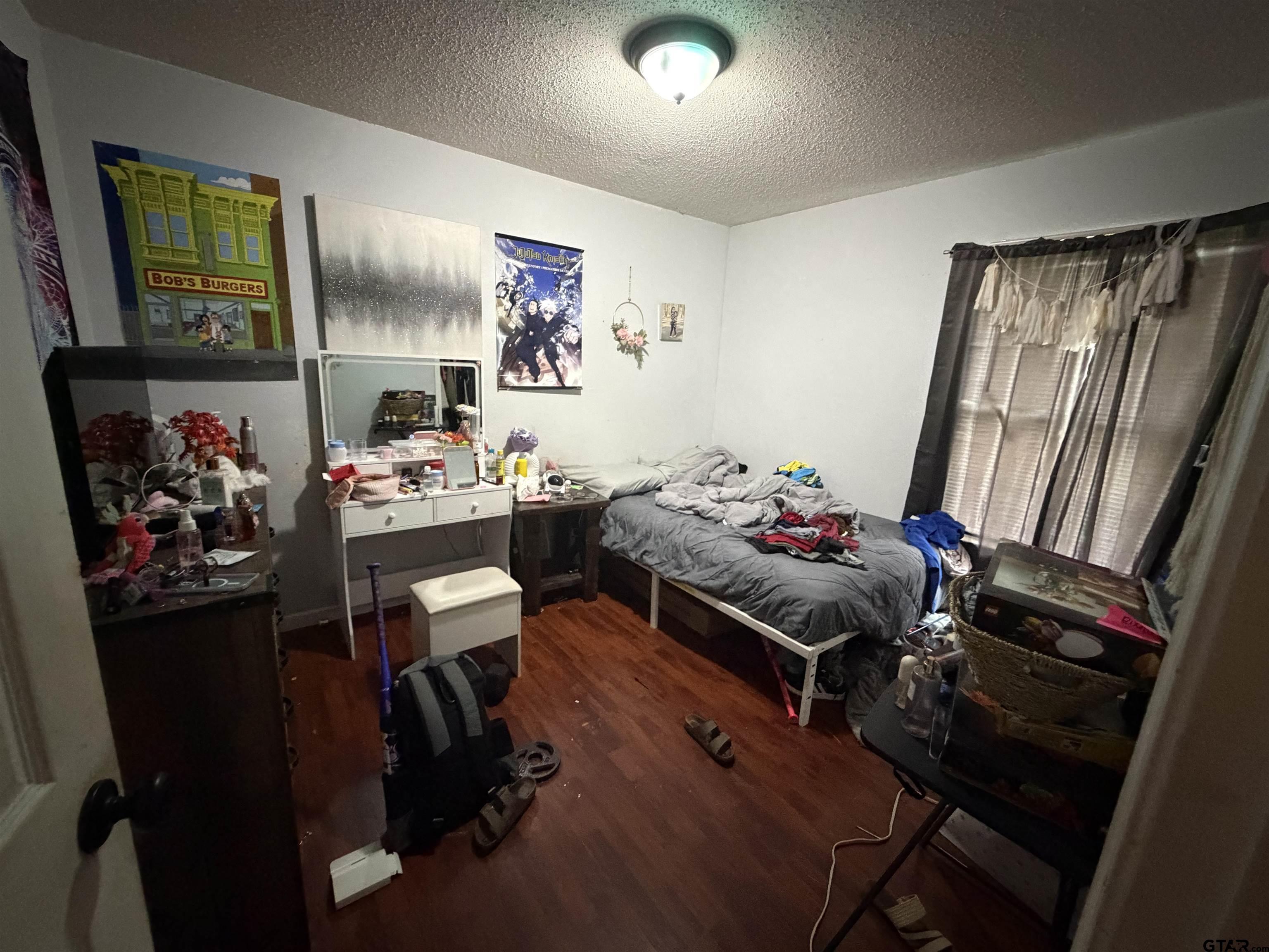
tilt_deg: -11.7
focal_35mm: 14
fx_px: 513
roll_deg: -2.0
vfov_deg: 85.7
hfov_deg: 102.1
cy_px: 476
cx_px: 634
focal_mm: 2.22
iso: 1000
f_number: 2.2
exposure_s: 1/40
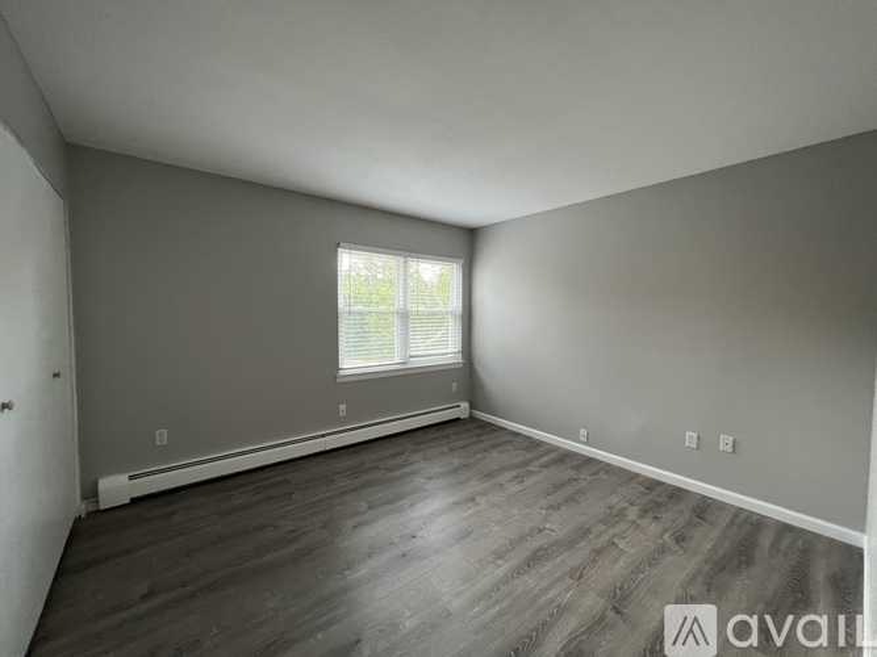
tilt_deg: -2.2
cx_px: 438
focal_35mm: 13
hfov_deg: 106.2
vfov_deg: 89.9
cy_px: 328
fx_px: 329
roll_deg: -1.4
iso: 160
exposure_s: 1/120
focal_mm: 1.57
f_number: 1.8
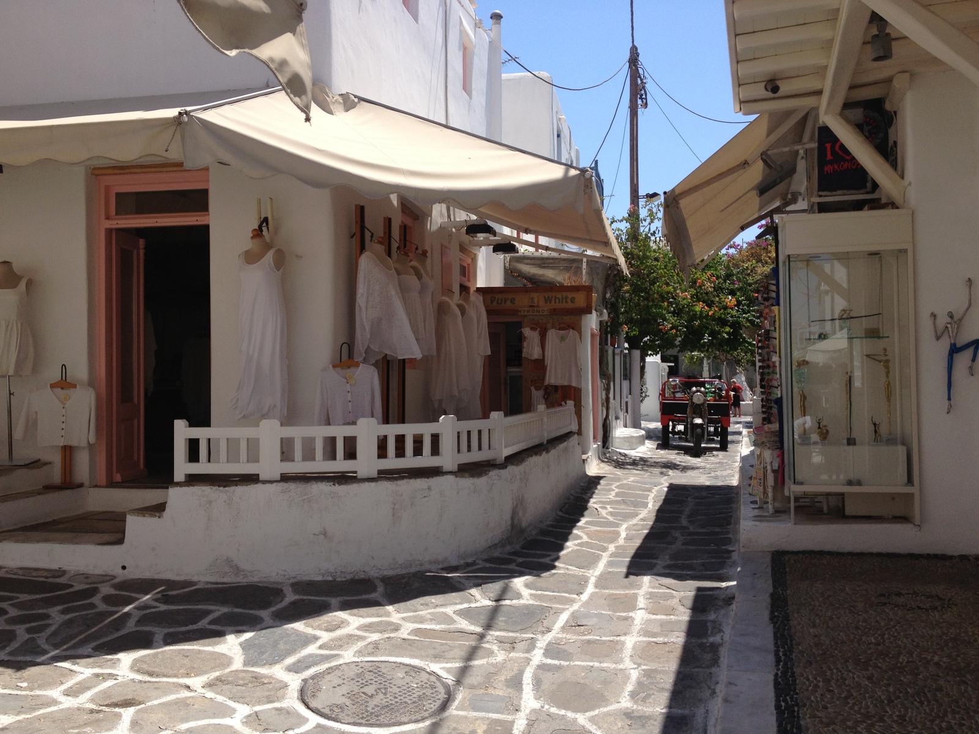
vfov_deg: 40.7
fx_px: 990
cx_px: 490
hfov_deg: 52.6
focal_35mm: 35
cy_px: 367
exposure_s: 1/1727
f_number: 2.4
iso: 50
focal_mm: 4.28
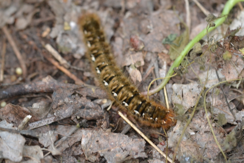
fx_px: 1881
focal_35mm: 278
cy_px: 82
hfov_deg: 7.4
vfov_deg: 5.0
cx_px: 122
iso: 2000
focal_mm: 185
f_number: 3.5
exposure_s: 1/60
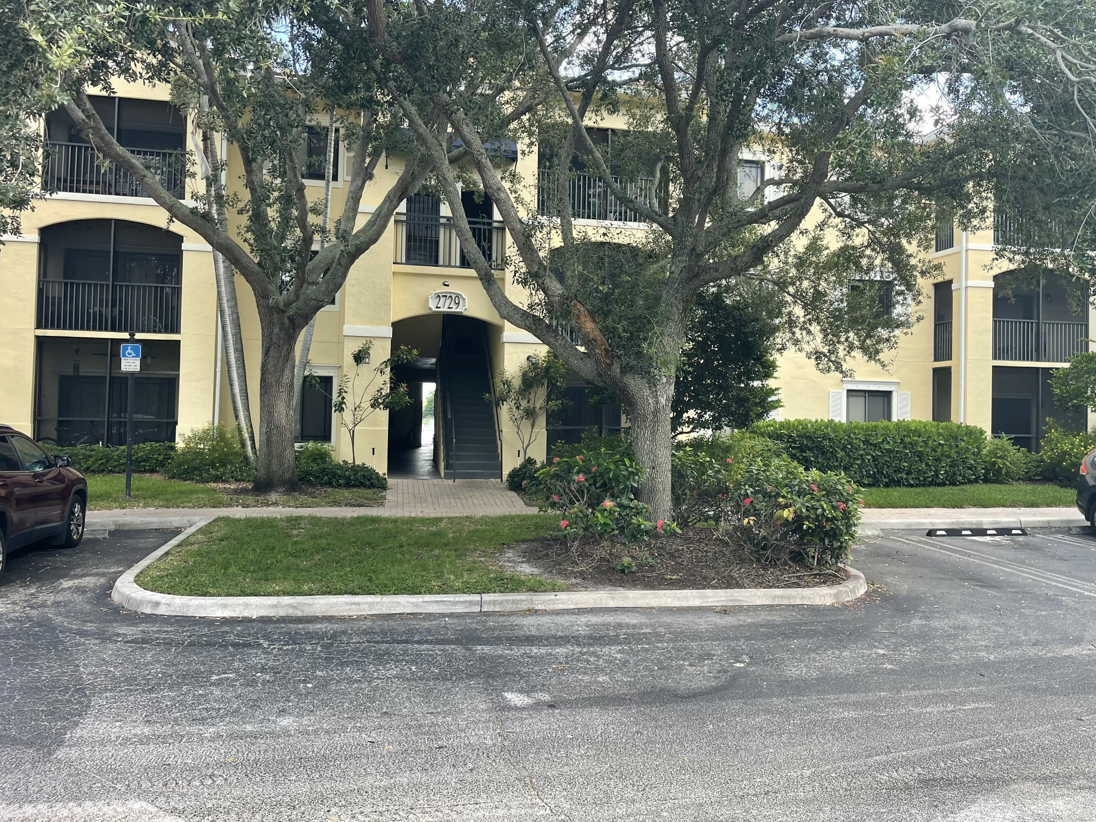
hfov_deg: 63.3
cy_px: 387
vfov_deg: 49.7
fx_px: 886
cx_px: 612
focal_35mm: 28
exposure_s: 1/203
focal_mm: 5.1
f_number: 1.6
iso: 32
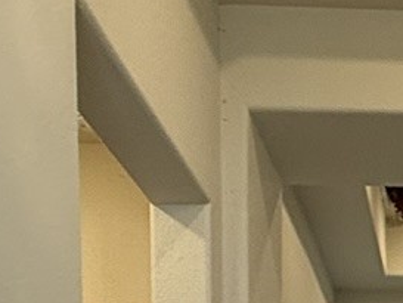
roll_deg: -1.5
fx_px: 1223
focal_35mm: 105
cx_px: 557
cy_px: 671
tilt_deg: -2.9
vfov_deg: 12.0
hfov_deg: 17.3
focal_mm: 2.22
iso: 80
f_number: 2.2
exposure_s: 1/120
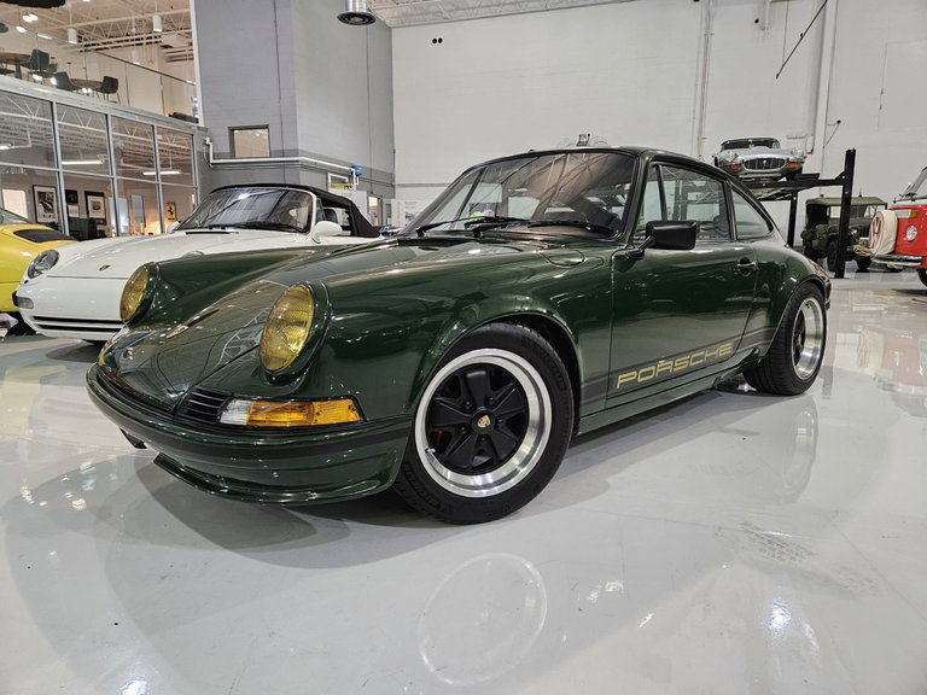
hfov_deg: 73.9
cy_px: 348
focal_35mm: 23
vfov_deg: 58.9
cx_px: 464
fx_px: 616
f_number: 1.8
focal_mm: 5.4
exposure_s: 1/120
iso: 800
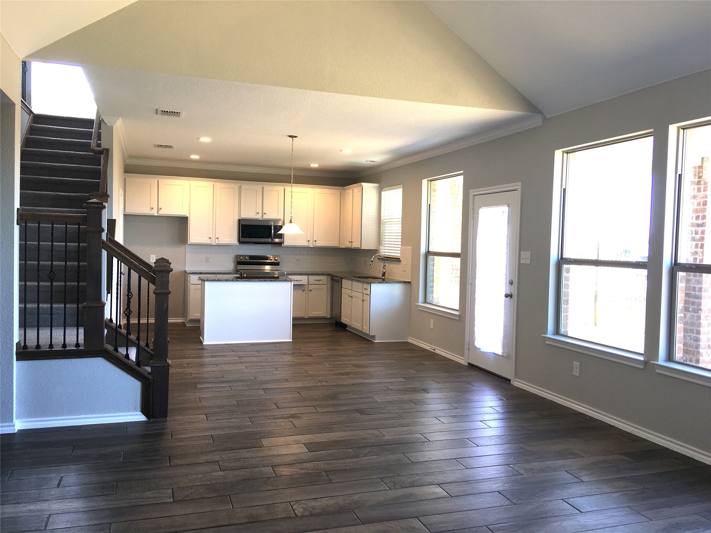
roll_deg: -1.1
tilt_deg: -0.9
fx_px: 596
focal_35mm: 29
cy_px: 266
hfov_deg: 61.7
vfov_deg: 48.2
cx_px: 356
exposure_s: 1/40
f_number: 2.2
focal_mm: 4.15
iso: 25
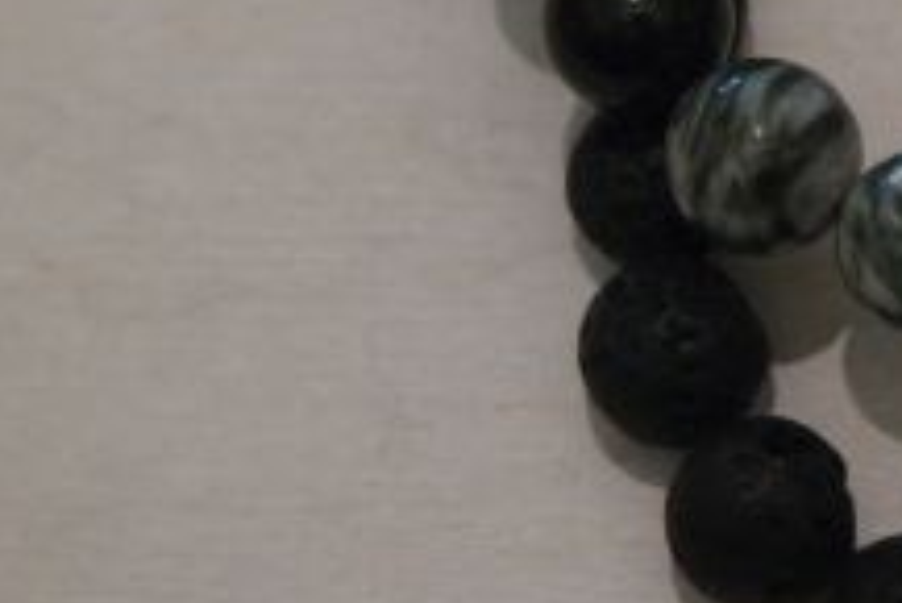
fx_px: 3886
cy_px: 54
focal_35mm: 155
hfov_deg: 12.9
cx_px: 1077
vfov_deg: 8.8
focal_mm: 37
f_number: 5
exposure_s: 1/60
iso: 3200
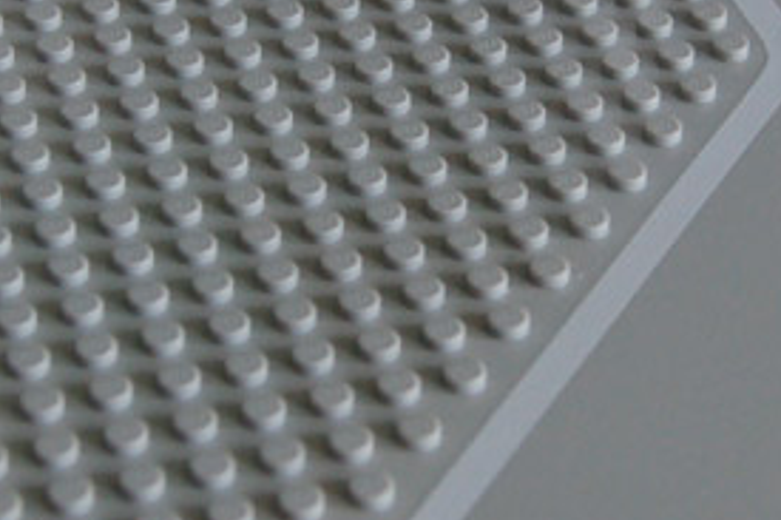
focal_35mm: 144
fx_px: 3122
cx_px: 429
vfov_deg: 9.4
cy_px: -77
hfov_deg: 14.3
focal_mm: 22
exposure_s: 1/50
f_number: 3.8
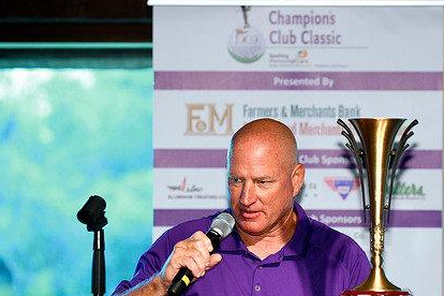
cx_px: 281
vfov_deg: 8.2
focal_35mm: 168
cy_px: 167
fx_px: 2072
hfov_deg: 12.2
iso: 640
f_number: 3.5
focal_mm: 120
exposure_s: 1/200
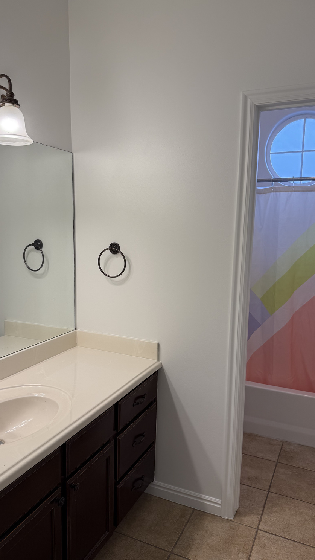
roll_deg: -1.5
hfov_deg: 42.9
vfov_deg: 69.8
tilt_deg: -9.1
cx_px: 144
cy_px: 287
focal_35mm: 27
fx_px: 401
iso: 80
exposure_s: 1/138
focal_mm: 6.76
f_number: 1.78
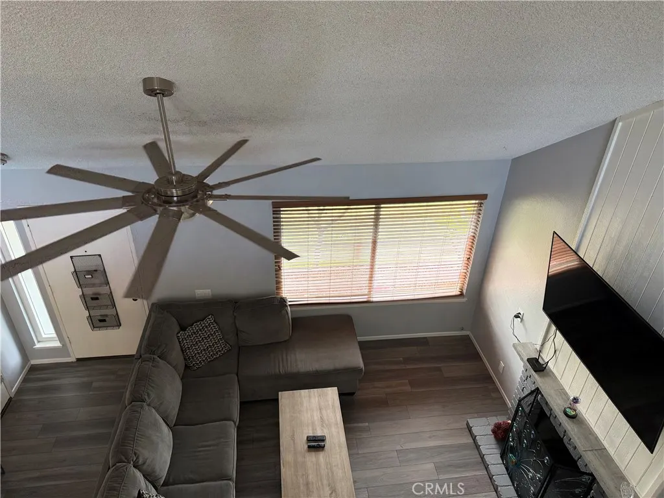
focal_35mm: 24
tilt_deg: -32.2
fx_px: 460
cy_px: 249
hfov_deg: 71.6
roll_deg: -2.2
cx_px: 332
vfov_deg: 56.8
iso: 250
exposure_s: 1/120
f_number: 1.78
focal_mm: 6.76
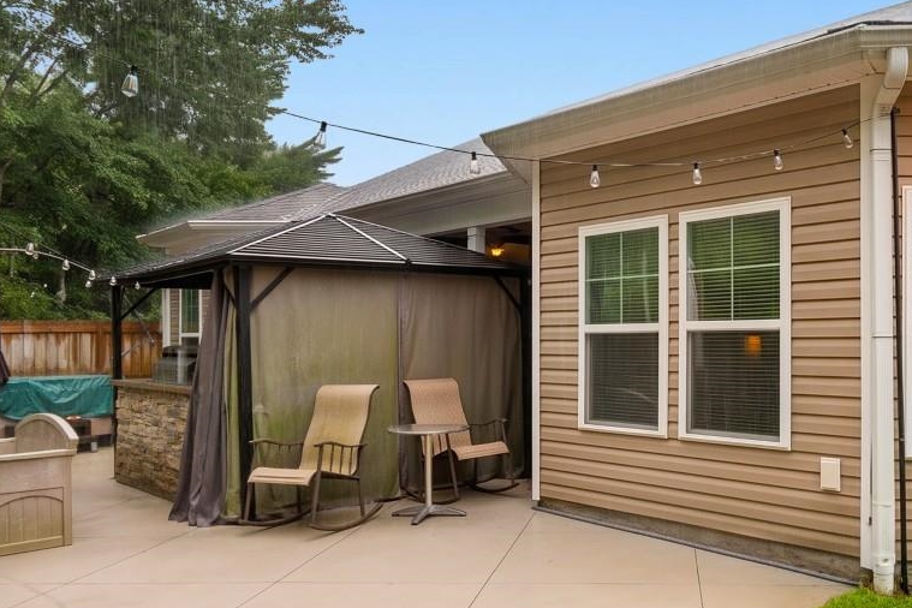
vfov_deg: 41.1
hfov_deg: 56.4
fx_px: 811
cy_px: 333
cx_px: 661
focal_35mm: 32
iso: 100
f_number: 5.6
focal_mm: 10
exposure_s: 1/125
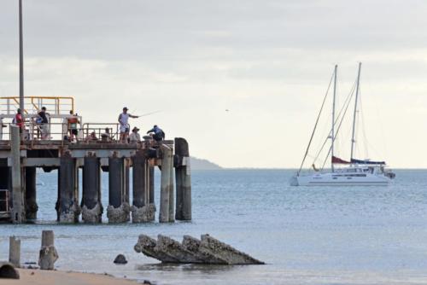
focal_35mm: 320
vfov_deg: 4.3
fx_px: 3798
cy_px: 142
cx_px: 214
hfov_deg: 6.4
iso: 200
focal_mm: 320
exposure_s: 1/500
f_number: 5.6
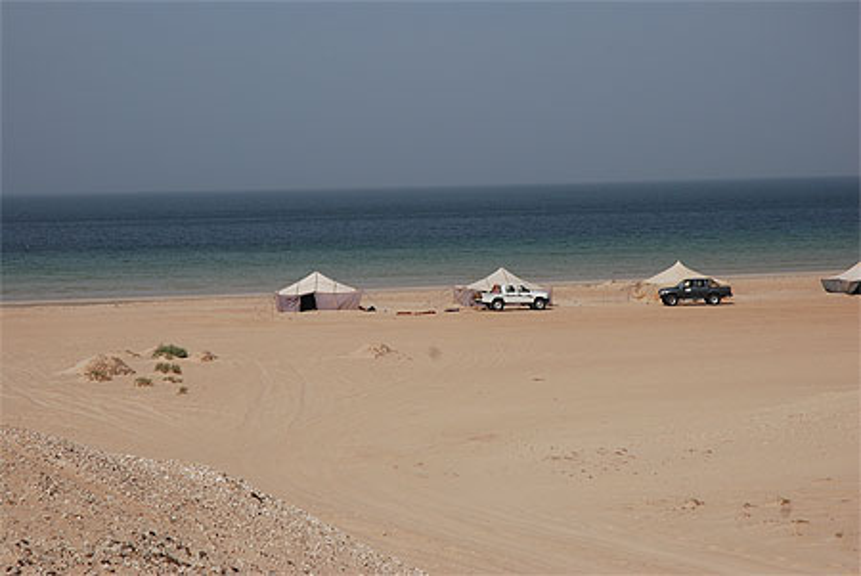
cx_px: 430
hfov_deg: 19.4
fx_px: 2514
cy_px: 288
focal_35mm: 105
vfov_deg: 13.1
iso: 100
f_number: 9
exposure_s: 1/500
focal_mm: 70
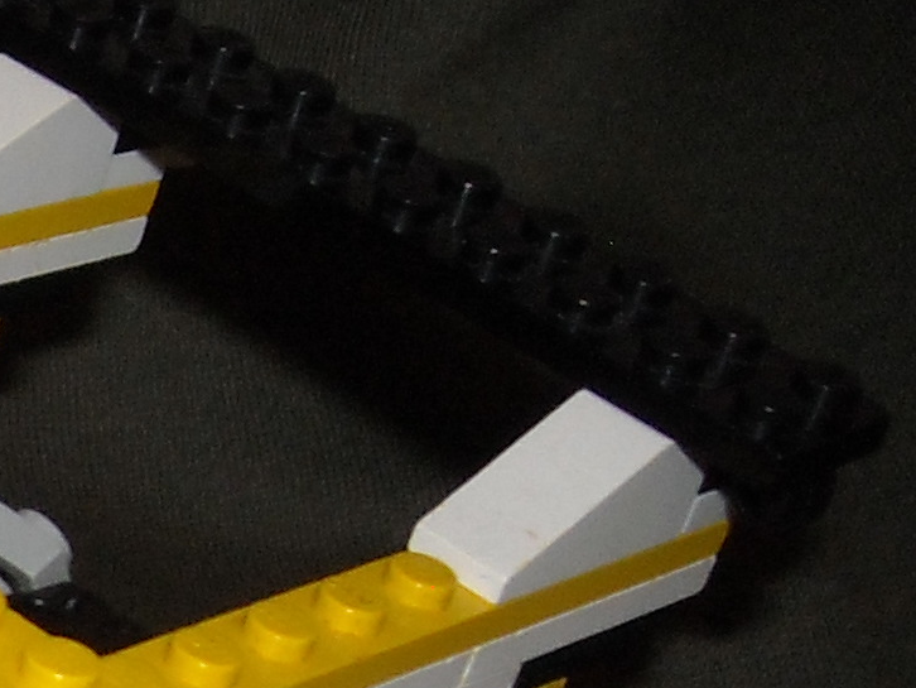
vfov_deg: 9.6
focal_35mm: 148
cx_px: -840
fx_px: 3918
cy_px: 1182
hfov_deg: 12.0
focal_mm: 5.7
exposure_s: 1/60
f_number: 5.6
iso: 200
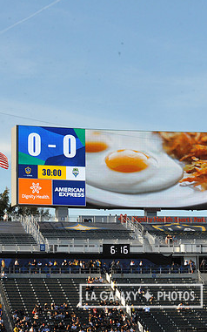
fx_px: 1120
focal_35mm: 124
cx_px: 141
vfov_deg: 16.8
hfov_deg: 10.6
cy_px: 165
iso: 1600
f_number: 16
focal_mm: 80
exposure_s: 1/1000
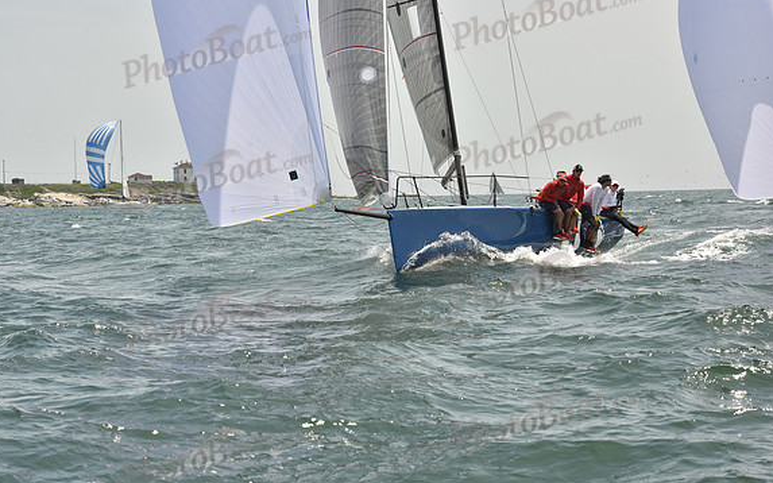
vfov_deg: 13.3
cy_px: 229
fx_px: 2064
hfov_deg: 21.2
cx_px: 383
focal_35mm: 98
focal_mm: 95
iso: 400
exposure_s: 1/1600
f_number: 9
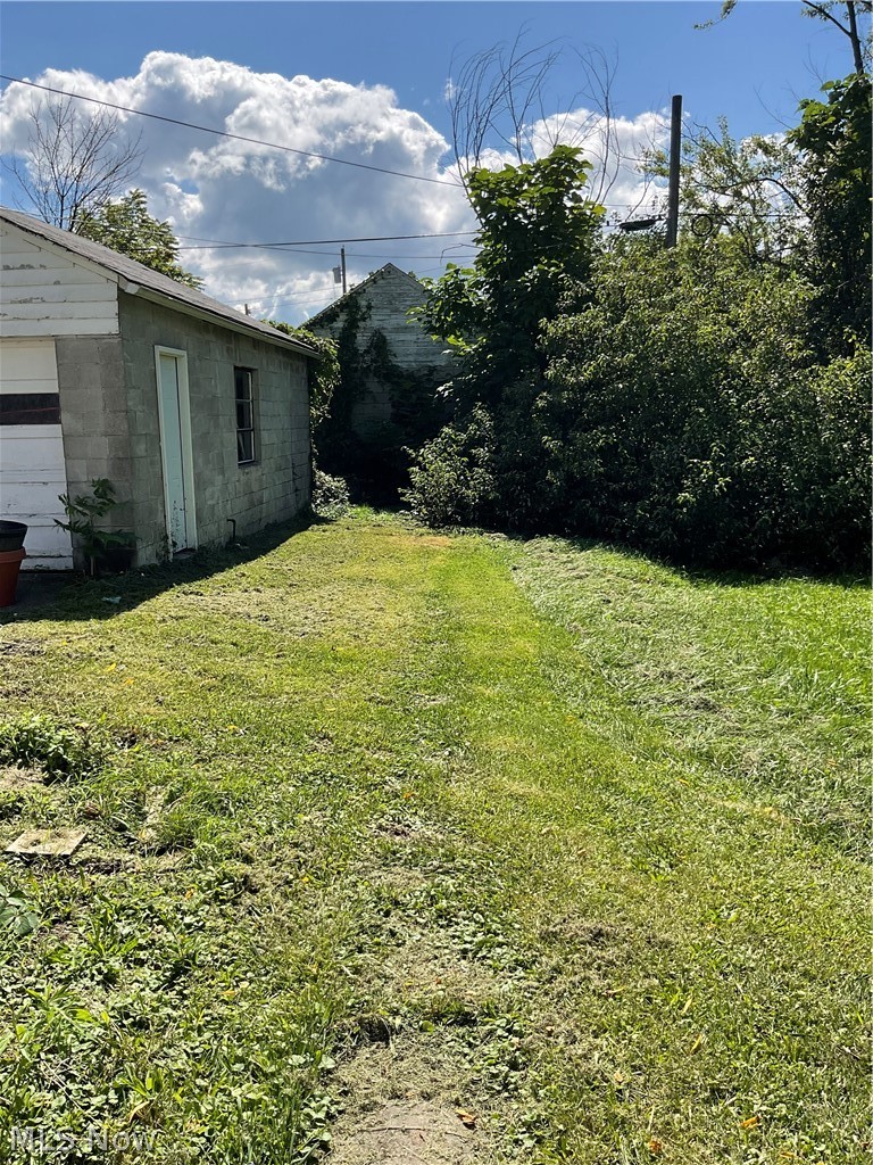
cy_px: 582
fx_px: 975
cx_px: 436
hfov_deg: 48.2
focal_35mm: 29
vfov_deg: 61.7
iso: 16
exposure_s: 1/1730
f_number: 1.8
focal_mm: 3
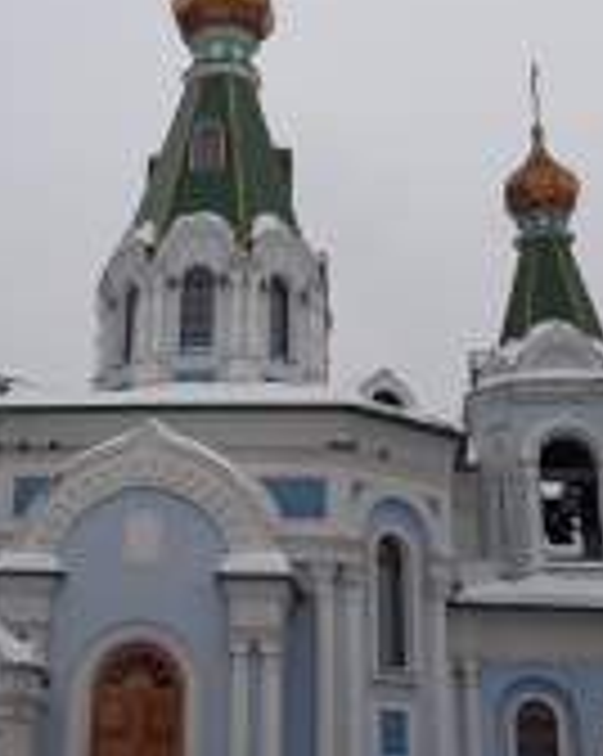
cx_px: 189
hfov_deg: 27.4
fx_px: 1229
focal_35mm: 55
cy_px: 344
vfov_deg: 34.2
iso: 40
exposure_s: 1/1481
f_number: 1.9
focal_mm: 3.6
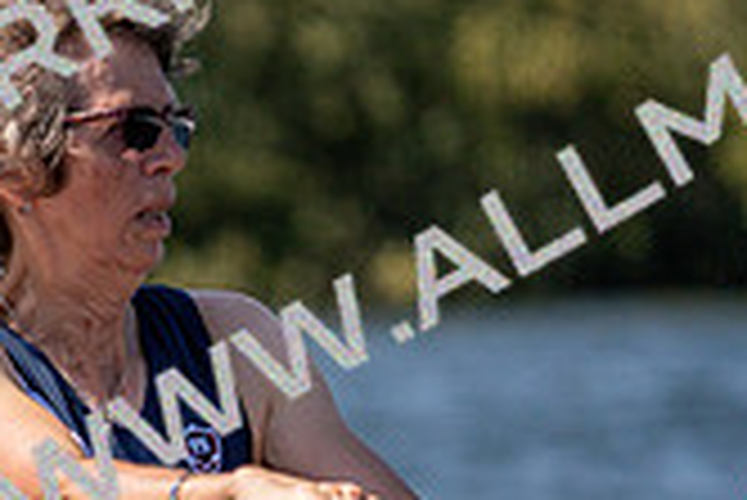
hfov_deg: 2.0
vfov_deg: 1.3
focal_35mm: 1022
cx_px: -342
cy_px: 615
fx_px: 21225
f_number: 5.6
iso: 250
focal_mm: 293
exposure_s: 1/2000
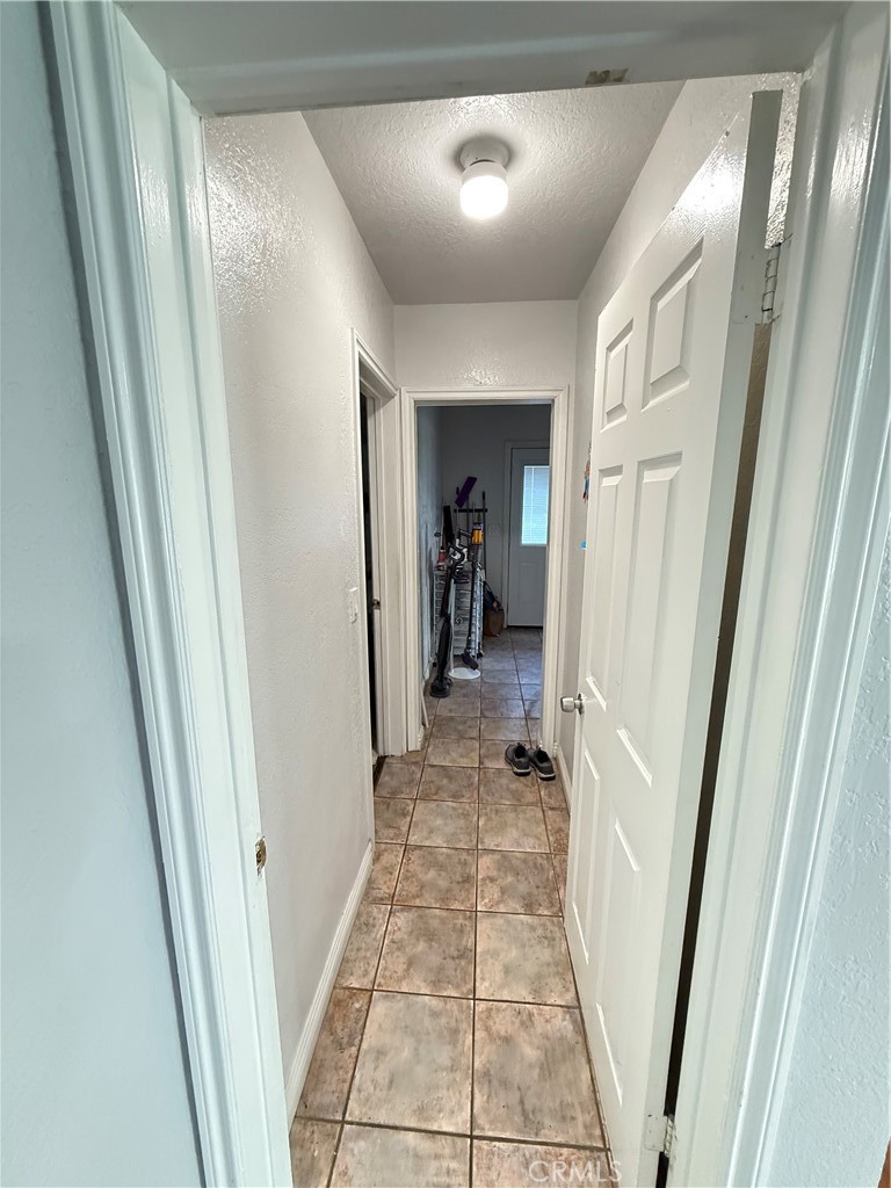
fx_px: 480
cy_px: 594
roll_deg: -0.6
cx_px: 446
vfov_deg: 102.1
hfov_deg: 85.7
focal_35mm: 14
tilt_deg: -11.0
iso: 800
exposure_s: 1/60
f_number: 2.2
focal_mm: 2.22
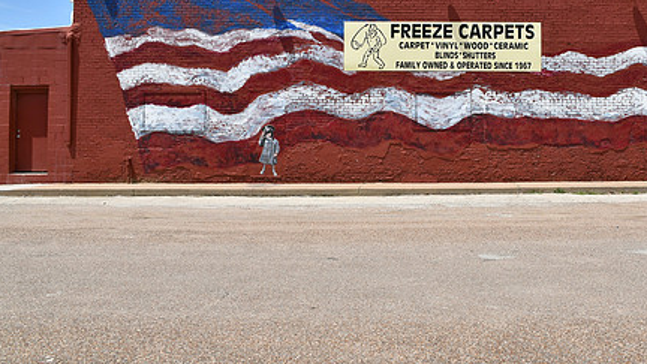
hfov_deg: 51.8
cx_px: 430
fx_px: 652
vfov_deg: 30.7
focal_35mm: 38
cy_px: 92
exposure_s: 1/400
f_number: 10
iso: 100
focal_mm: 18
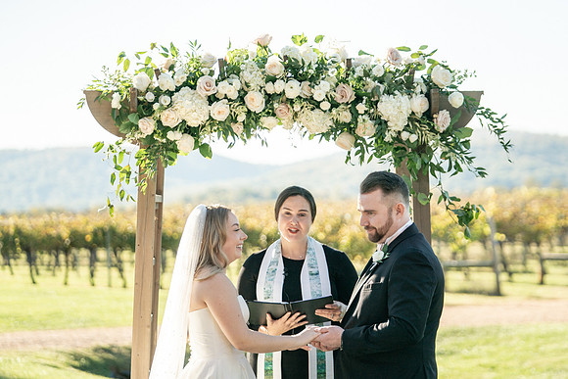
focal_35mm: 113
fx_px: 1787
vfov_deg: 12.1
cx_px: 300
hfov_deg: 18.1
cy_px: 152
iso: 100
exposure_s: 1/1250
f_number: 2.8
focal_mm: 92
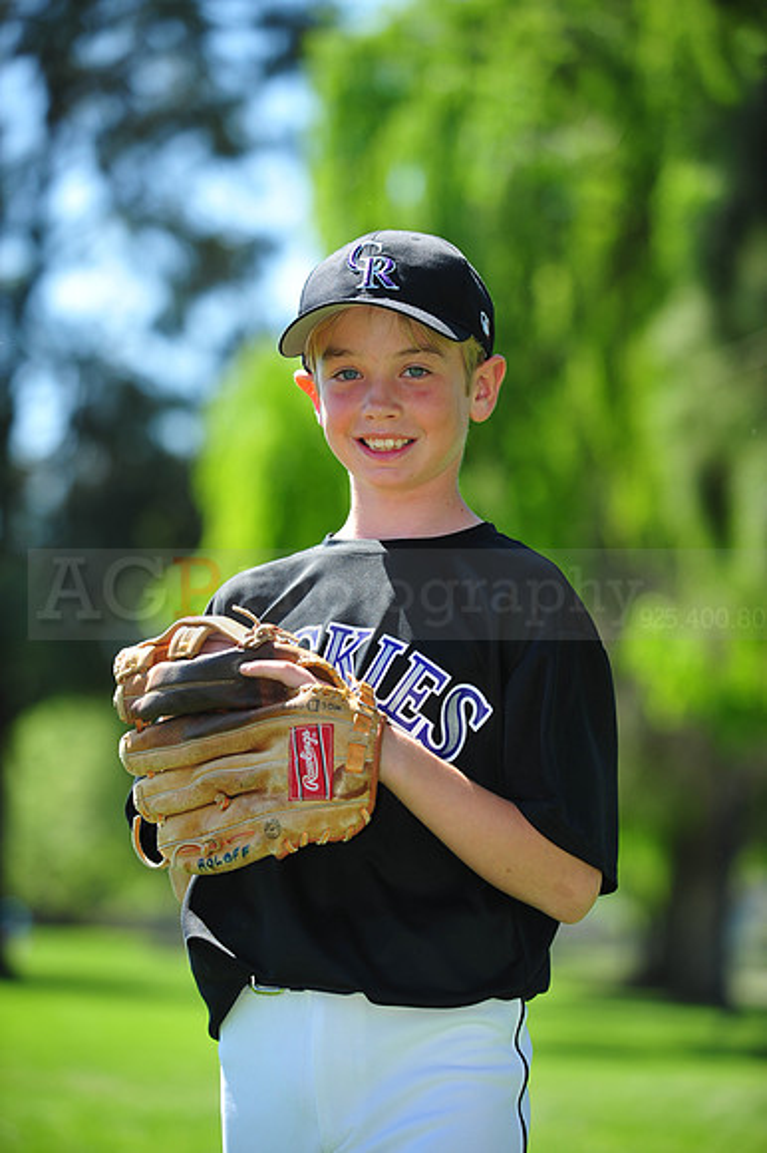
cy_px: 576
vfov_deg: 17.1
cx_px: 384
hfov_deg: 11.4
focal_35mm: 120
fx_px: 3839
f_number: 4
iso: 200
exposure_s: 1/640
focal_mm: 120
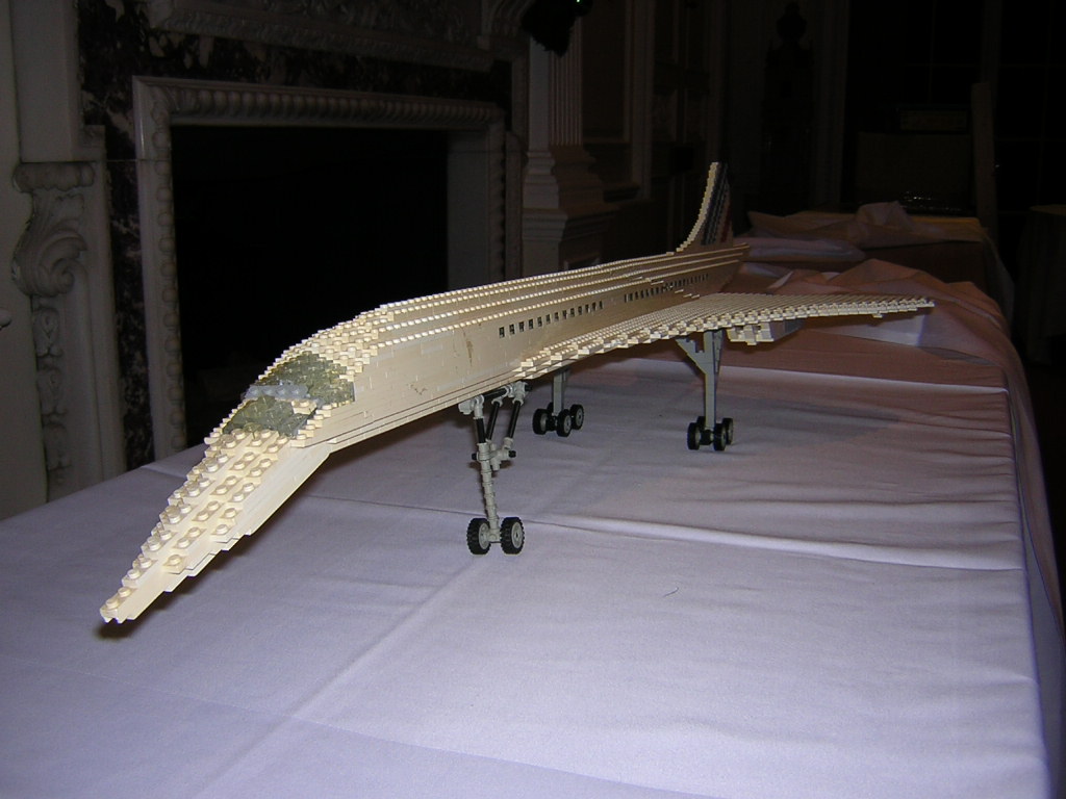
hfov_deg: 51.4
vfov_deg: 39.7
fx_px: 1109
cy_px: 400
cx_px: 533
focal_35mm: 36
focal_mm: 4.7
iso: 100
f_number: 2.6
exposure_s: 1/60.1
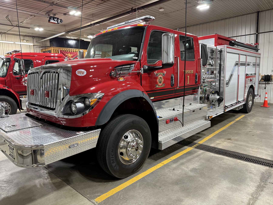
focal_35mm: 24
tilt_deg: -8.2
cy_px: 102
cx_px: 136
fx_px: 189
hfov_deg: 71.6
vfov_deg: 56.8
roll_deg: +0.7
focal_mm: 6.76
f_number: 1.78
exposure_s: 1/60
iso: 250
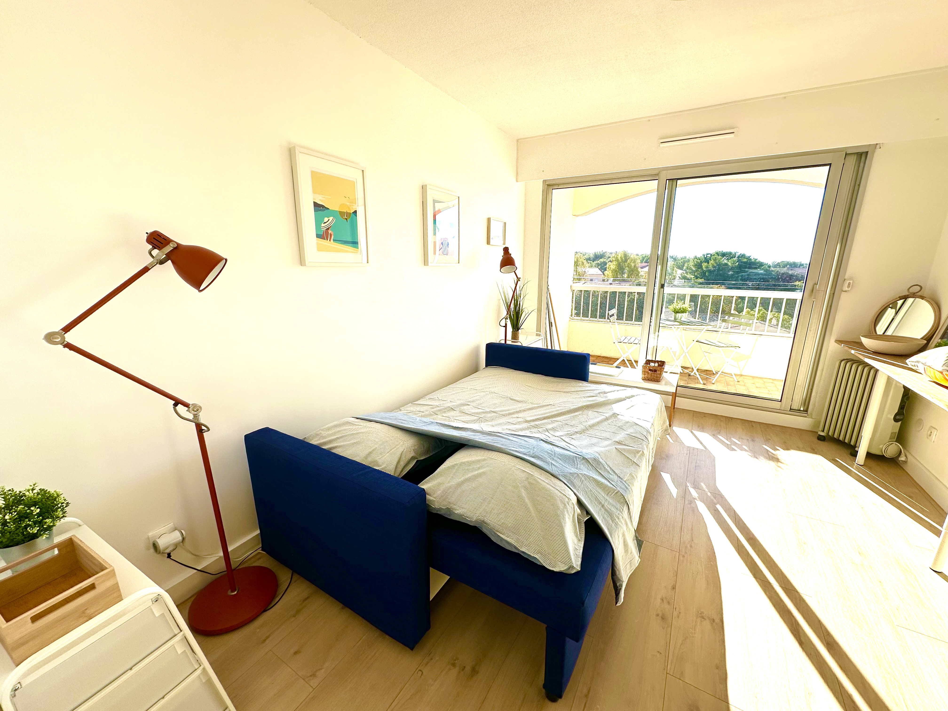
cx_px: 474
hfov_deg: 102.1
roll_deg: +0.0
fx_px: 383
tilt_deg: -13.5
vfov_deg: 85.7
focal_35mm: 14
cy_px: 356
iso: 40
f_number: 2.2
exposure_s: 1/593
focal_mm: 2.22
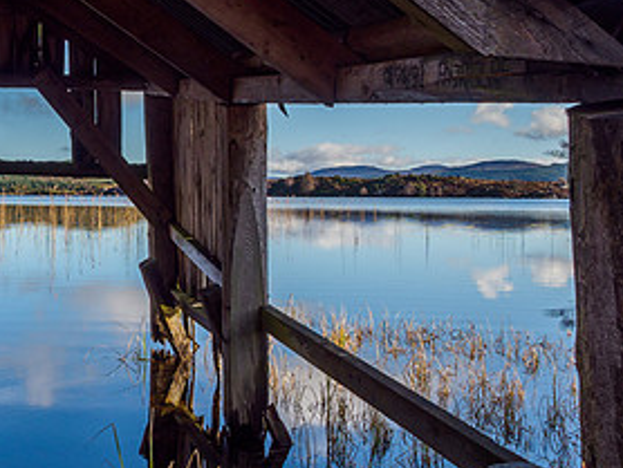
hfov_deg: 34.6
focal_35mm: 50
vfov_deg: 29.1
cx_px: -2
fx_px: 901
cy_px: 189
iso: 200
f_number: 7.1
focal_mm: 12
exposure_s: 1/125
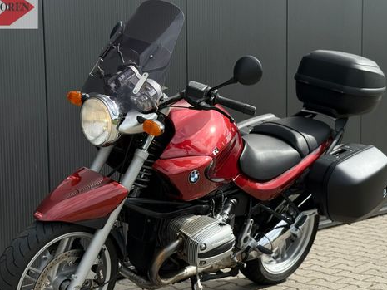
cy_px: 173
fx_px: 738
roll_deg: +1.0
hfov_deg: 29.4
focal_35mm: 66
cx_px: 183
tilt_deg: -5.0
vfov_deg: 22.2
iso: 100
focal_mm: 6.76
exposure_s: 1/4098
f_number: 1.78
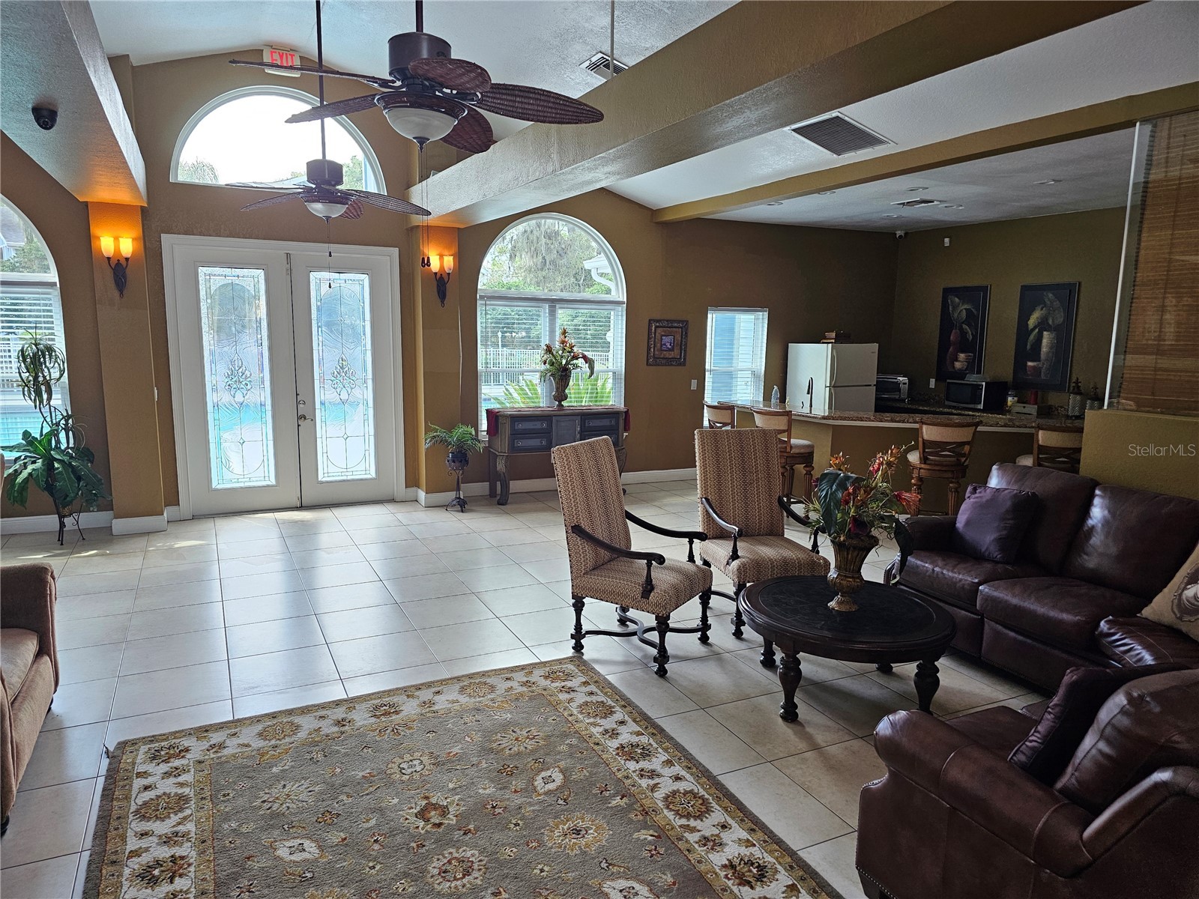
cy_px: 450
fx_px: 797
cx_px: 600
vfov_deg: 58.9
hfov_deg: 73.9
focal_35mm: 23
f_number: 1.7
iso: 100
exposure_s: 1/120
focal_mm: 6.3
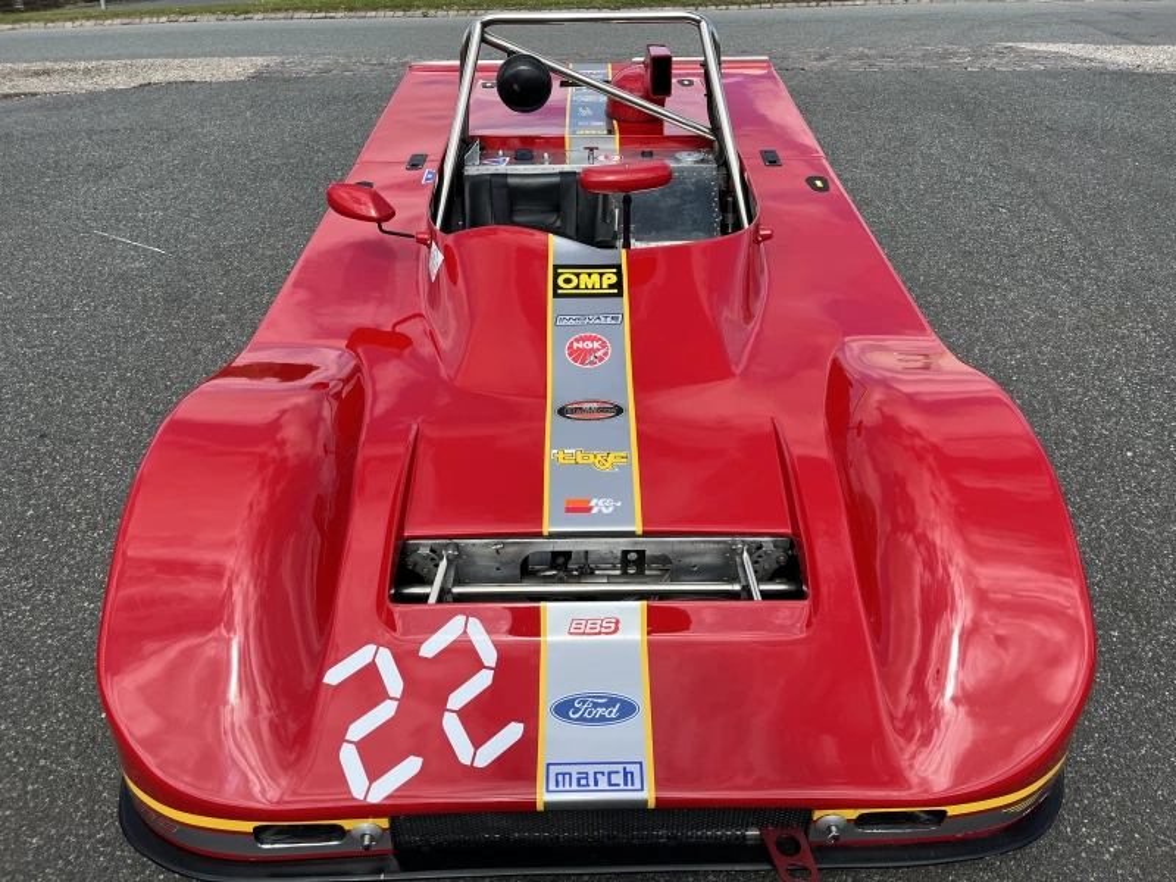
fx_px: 883
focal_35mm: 26
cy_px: 441
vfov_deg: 53.1
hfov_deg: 67.3
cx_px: 588
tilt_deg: -29.7
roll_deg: -1.1
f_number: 1.6
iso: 50
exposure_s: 1/2062
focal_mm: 5.1
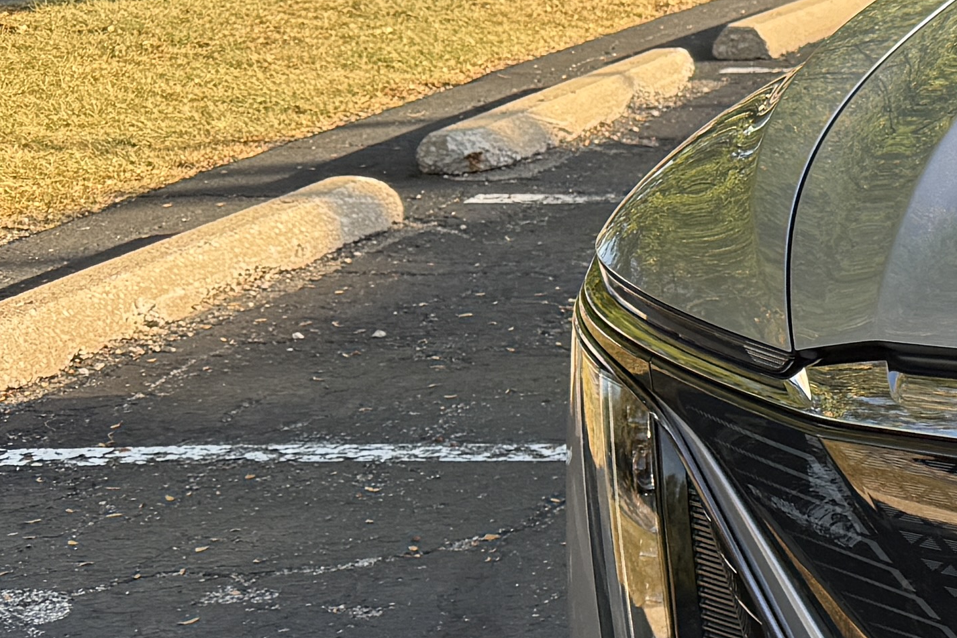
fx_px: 2658
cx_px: 1731
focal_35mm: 100
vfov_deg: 13.6
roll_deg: +0.7
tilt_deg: -17.3
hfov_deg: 16.8
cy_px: 570
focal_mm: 6.76
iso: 80
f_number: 1.78
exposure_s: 1/602
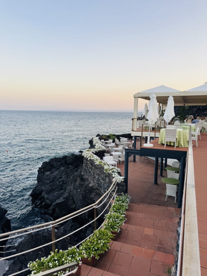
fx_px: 191
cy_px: 138
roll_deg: -0.9
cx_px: 104
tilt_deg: -8.0
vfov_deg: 71.6
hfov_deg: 56.8
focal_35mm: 24
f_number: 1.78
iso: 80
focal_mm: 6.76
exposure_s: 1/341
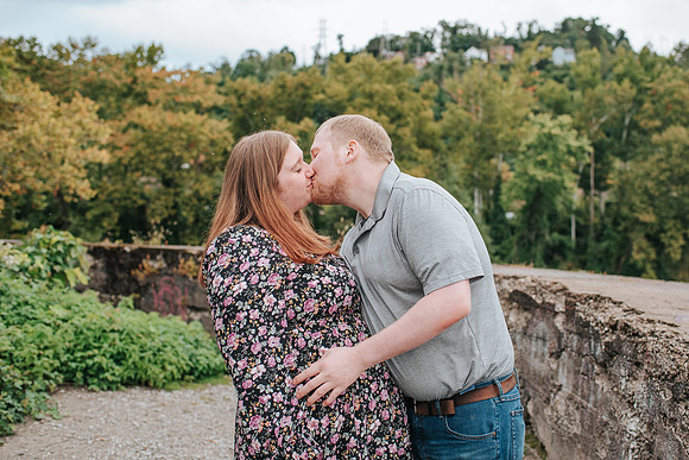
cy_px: 230
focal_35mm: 40
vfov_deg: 33.2
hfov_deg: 48.0
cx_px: 389
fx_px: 771
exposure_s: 1/320
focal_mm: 35
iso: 500
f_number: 3.2
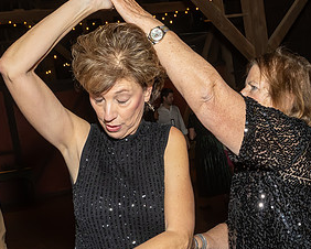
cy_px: 197
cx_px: 183
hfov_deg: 32.4
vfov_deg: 25.8
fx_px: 534
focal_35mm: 58
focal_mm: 17
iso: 640
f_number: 8
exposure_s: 1/250
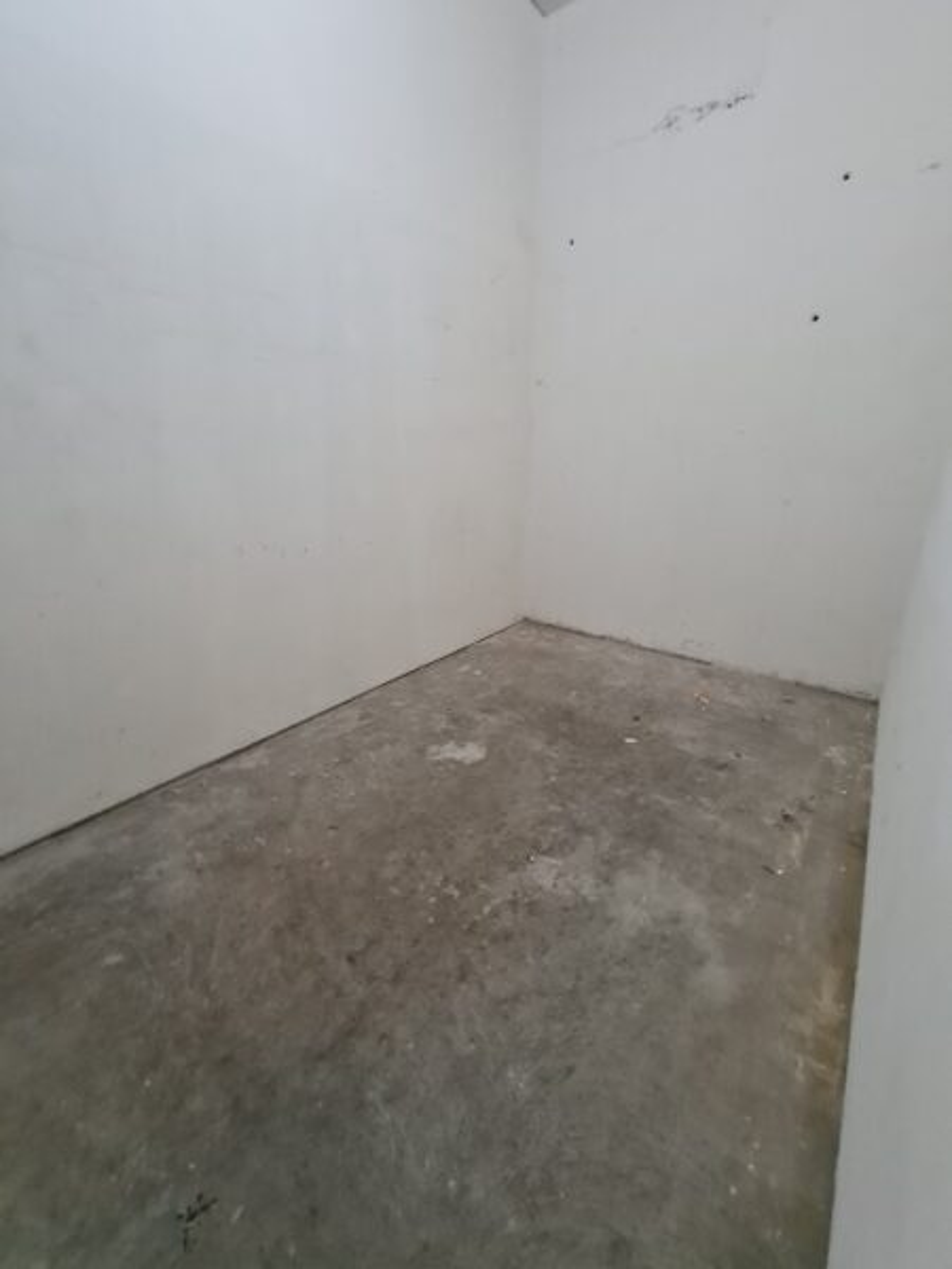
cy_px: 634
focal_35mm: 13
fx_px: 477
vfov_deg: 106.2
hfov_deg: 89.9
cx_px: 476
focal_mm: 2.2
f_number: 2.2
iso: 800
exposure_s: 1/33
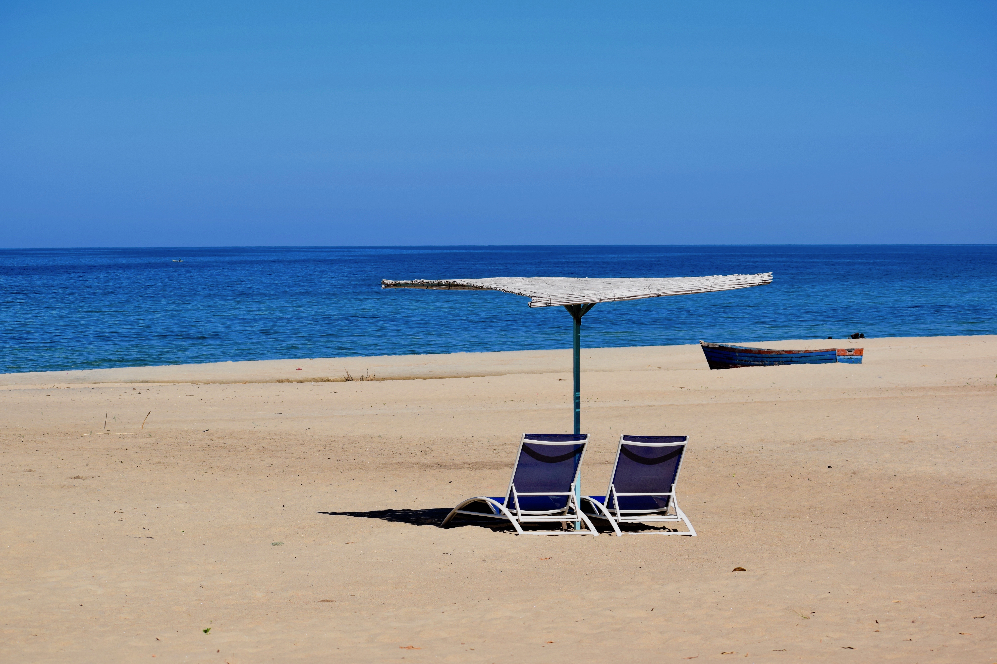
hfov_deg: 19.5
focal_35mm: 105
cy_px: 332
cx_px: 498
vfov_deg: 13.0
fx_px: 2908
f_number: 7.1
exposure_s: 1/800
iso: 200
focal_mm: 70
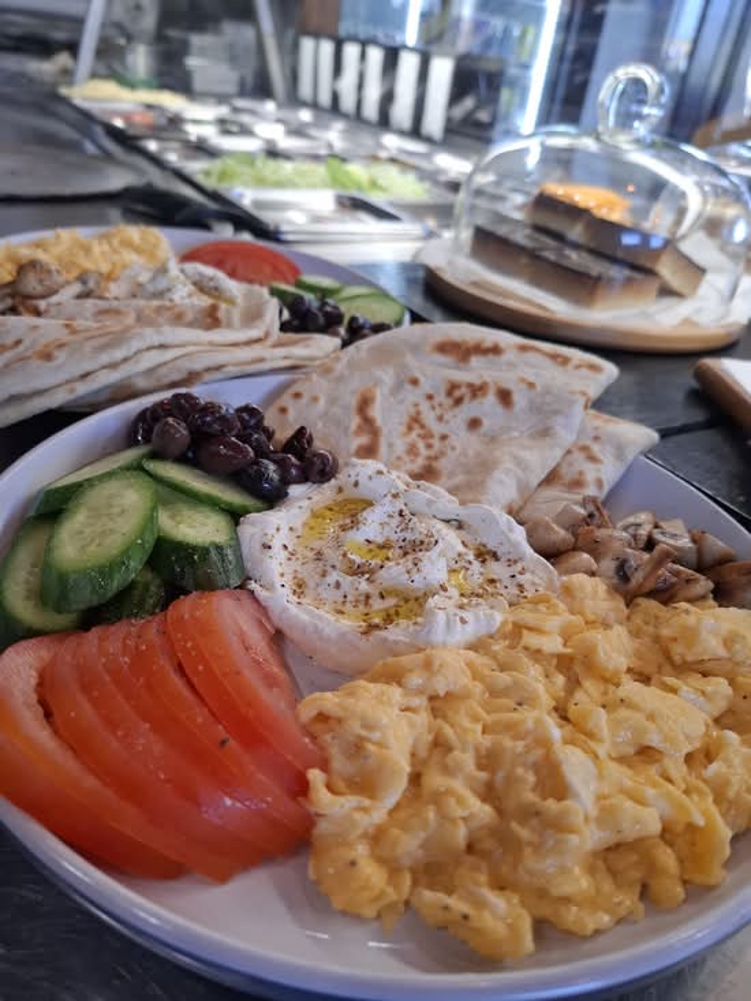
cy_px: 500
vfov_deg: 73.9
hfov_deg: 58.9
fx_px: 665
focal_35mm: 23
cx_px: 376
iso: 100
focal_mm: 5.54
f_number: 1.8
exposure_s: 1/100
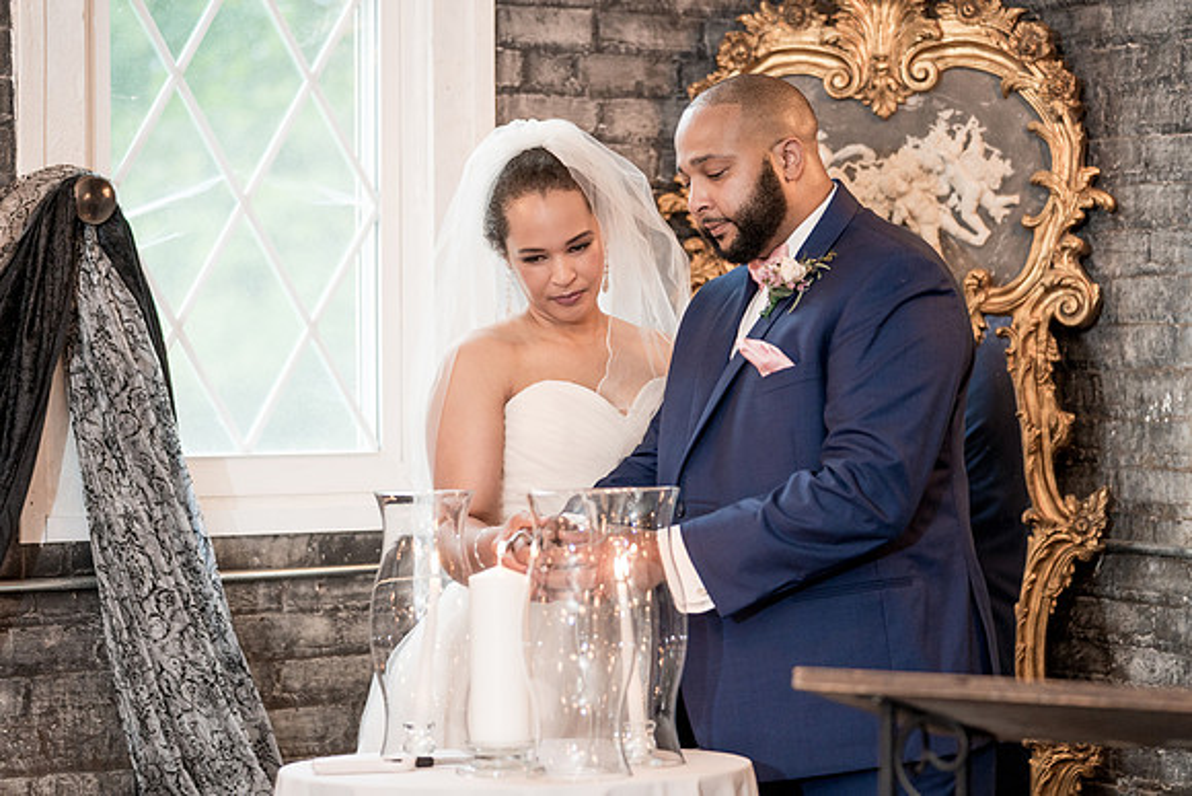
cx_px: 596
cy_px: 398
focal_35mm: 104
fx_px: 3455
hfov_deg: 19.6
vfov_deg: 13.1
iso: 2000
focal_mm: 102
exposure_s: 1/100
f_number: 2.8
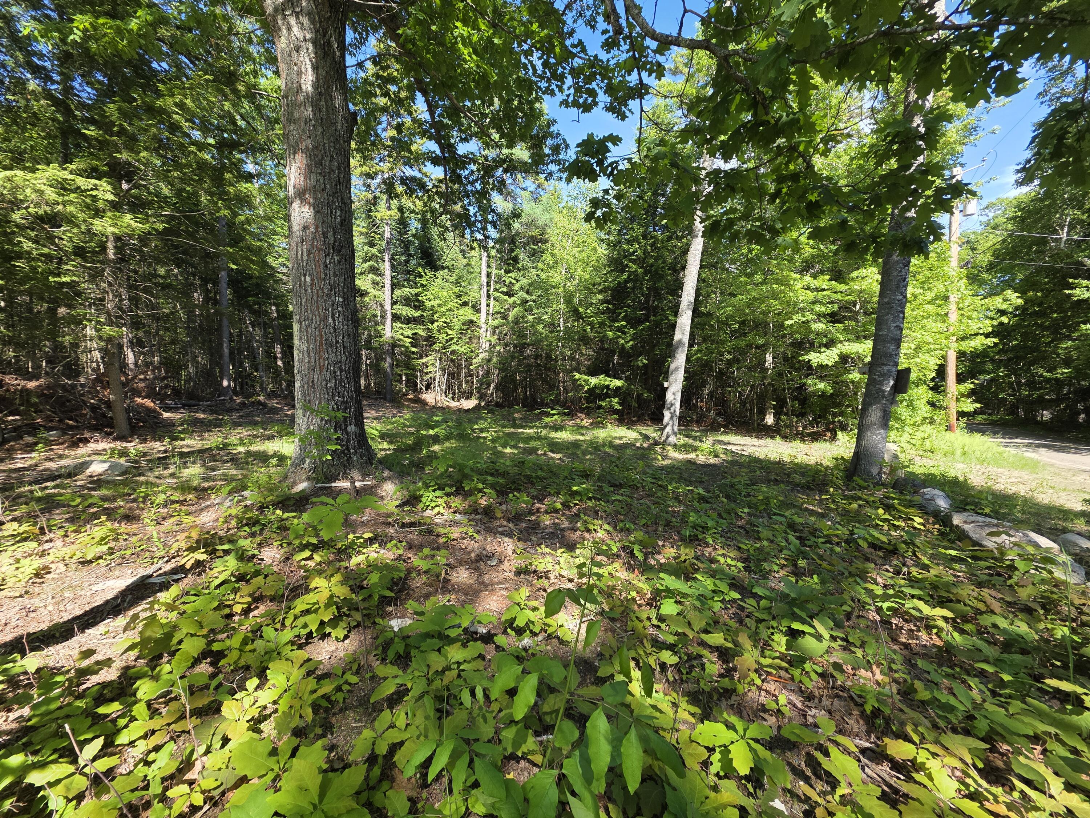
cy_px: 409
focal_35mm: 13
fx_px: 409
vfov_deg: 89.9
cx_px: 545
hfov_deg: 106.2
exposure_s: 1/353
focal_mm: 2.2
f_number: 1.9
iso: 40
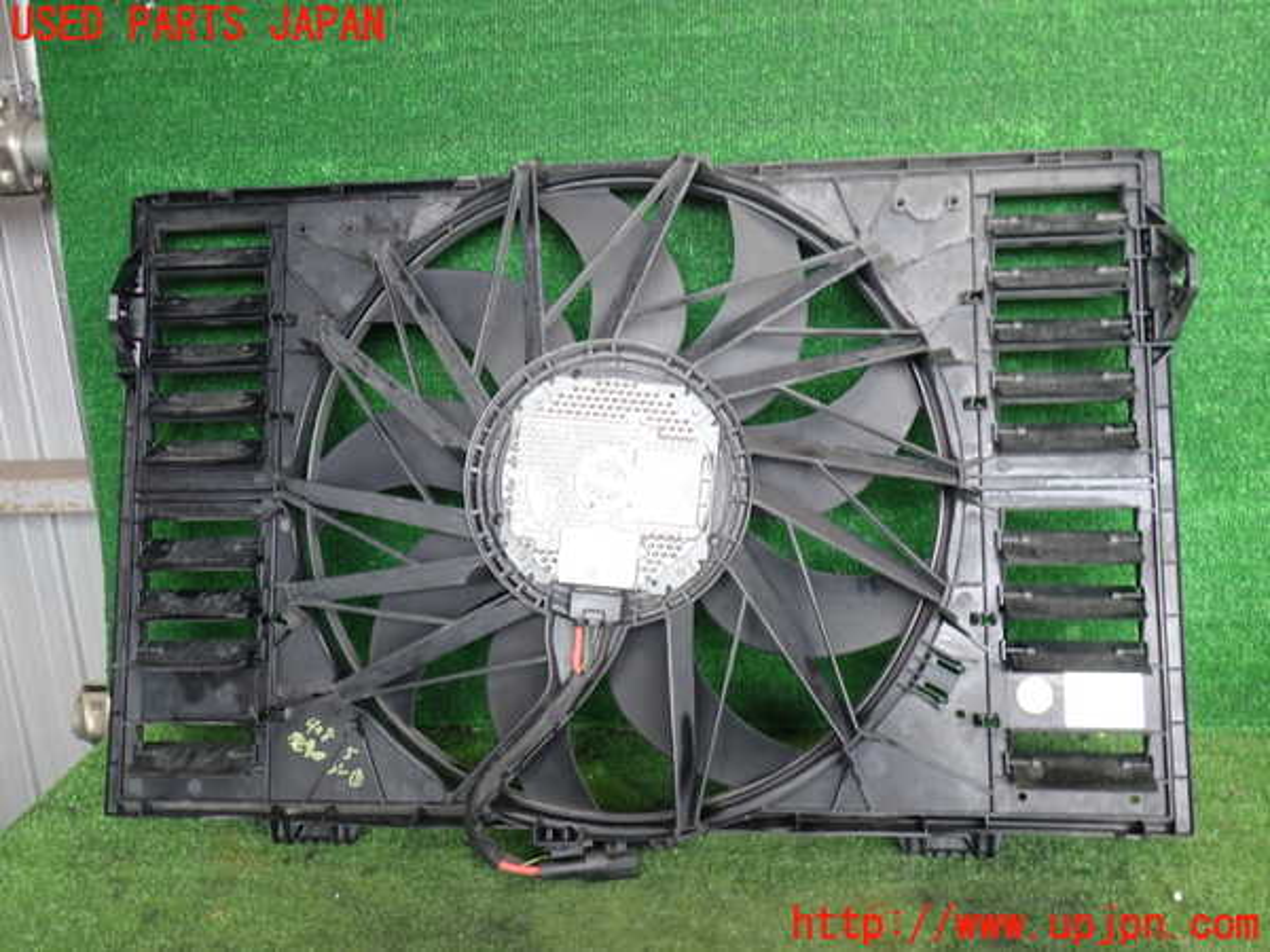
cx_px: 635
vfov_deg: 46.8
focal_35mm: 30
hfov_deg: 60.0
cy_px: 476
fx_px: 1101
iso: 200
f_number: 2.3
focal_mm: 5.4
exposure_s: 1/40
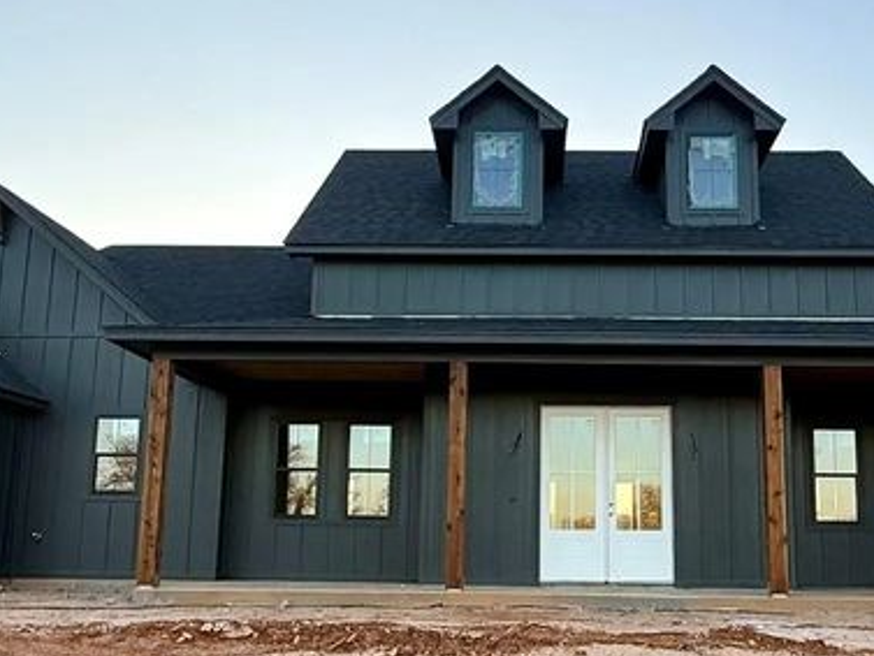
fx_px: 960
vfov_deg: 37.6
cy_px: 396
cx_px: 531
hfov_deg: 48.6
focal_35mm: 38
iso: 64
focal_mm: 2.22
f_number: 2.2
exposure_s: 1/301
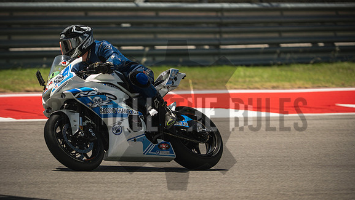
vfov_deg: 2.8
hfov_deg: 4.9
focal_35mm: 442
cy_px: 115
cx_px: 177
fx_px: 4162
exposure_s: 1/1600
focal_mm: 280
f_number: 3.2
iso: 160
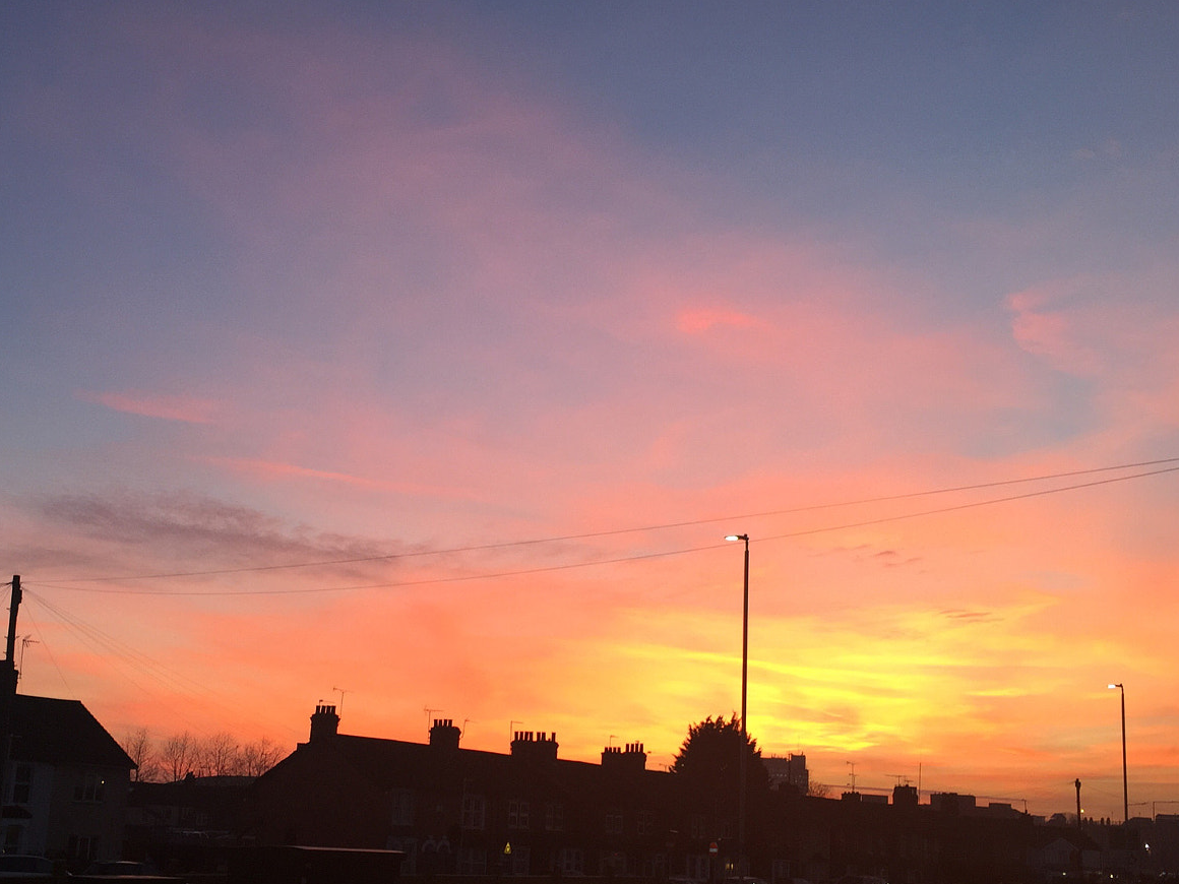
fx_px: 1362
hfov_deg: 46.5
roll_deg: -2.5
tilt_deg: +10.5
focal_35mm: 40
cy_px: 582
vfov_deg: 35.6
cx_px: 466
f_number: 2.2
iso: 32
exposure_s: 1/50
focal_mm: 4.15
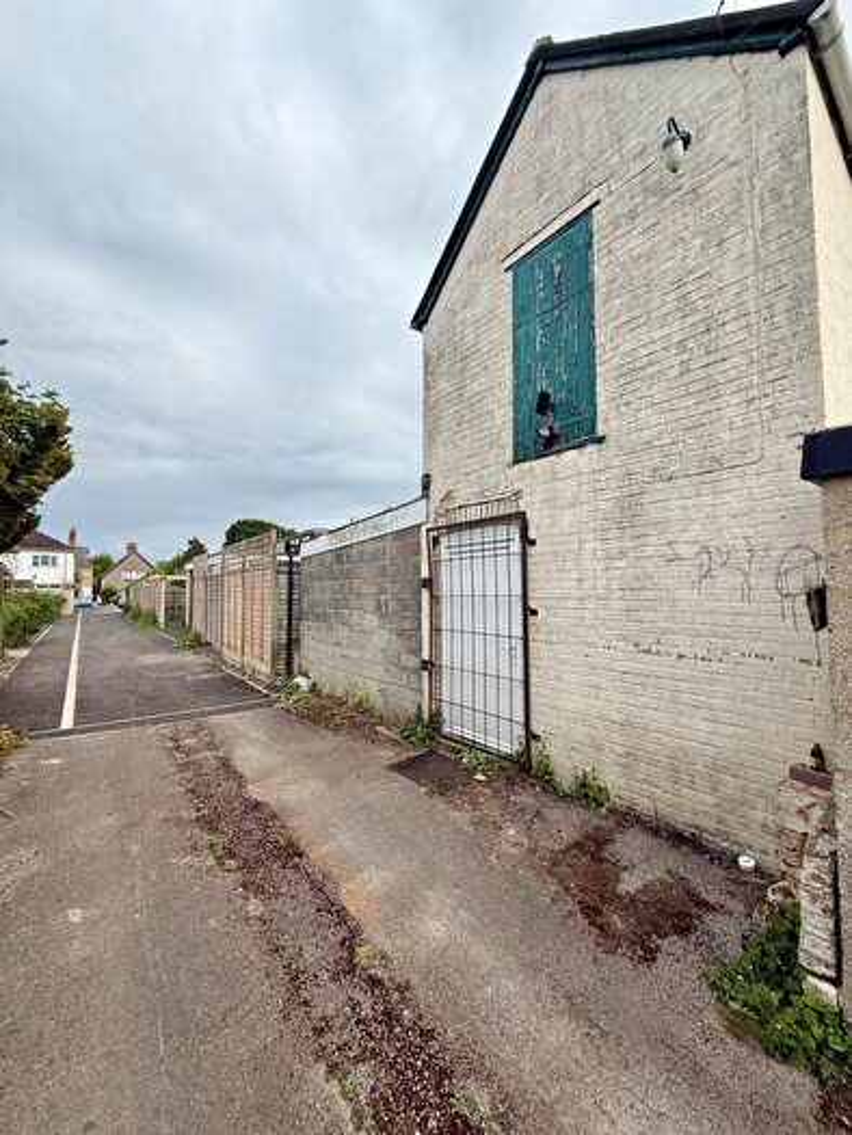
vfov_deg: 102.1
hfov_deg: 85.7
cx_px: 426
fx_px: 459
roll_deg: -0.9
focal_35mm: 14
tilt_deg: +4.4
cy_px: 568
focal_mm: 2.22
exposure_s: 1/942
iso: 50
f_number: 2.2
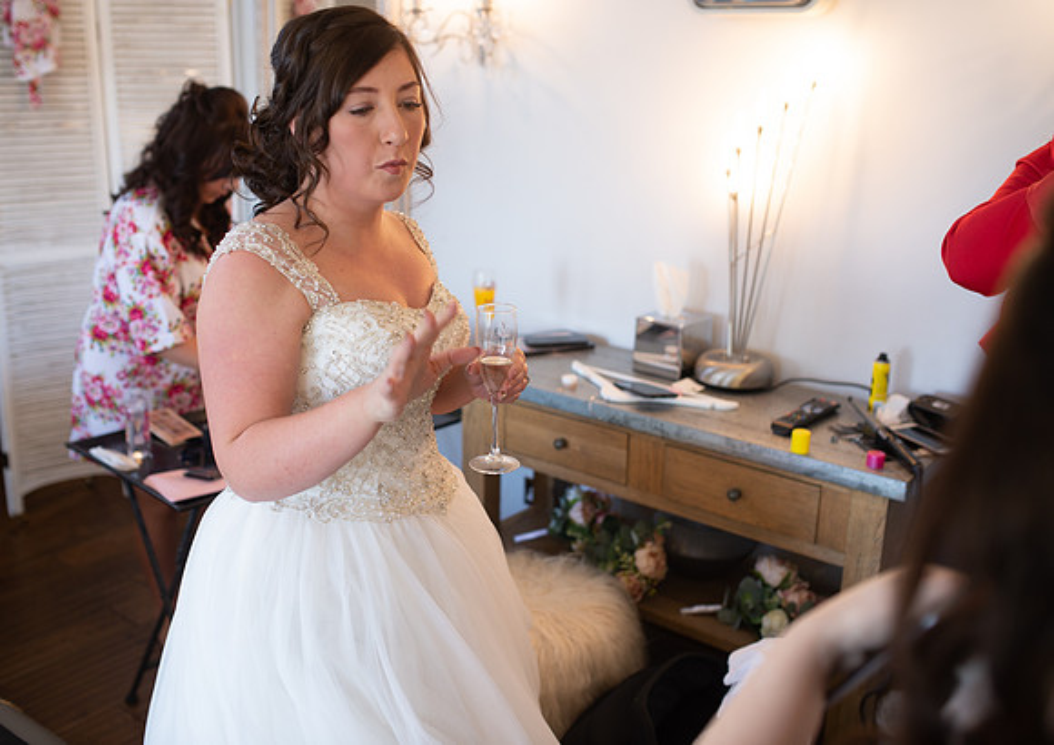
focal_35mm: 38
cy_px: 361
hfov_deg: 50.4
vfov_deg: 36.8
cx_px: 483
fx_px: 1119
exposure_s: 1/100
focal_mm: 35
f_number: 2.5
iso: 250
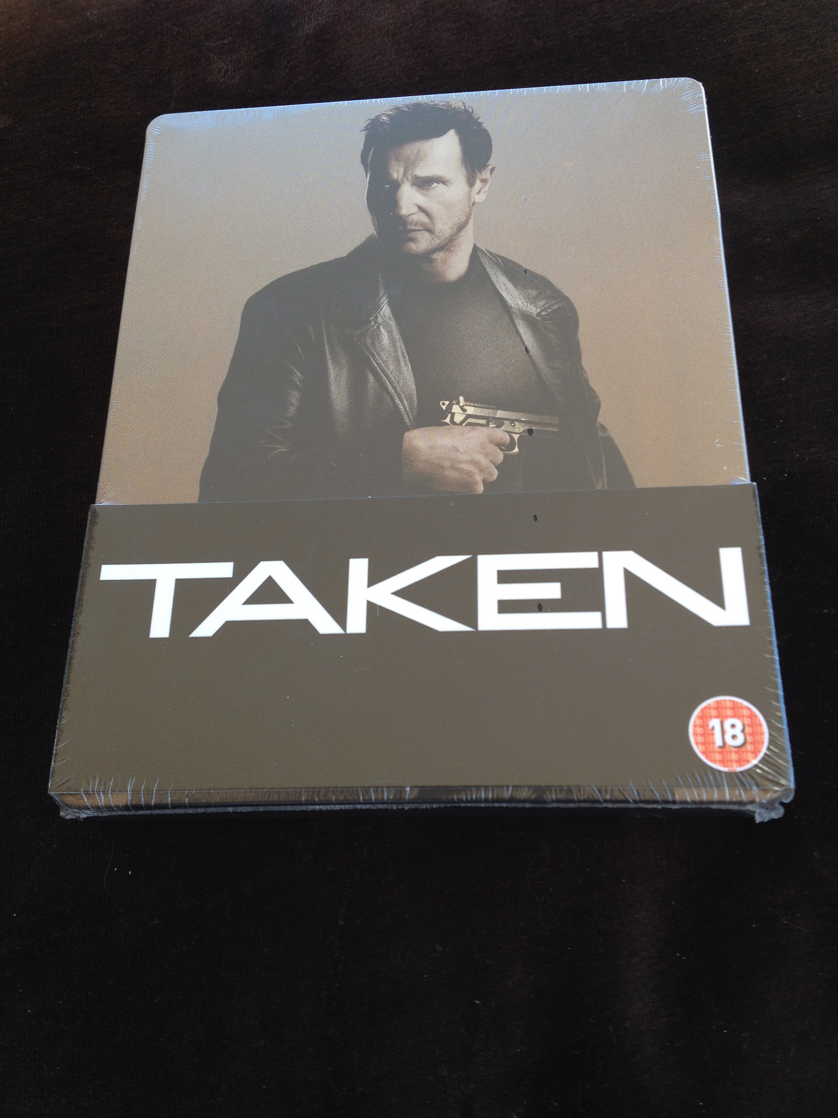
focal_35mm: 35
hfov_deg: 40.7
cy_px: 559
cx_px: 419
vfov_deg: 52.6
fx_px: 1130
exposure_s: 1/120
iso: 50
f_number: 2.4
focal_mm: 4.28
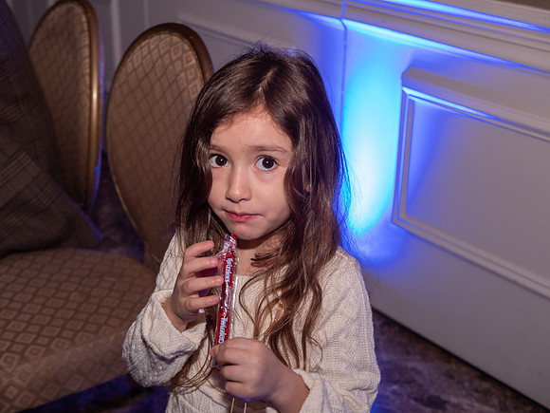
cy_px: 206
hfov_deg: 38.2
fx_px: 794
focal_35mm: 50
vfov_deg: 29.1
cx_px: 275
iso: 640
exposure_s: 1/80
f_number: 3.2
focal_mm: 25
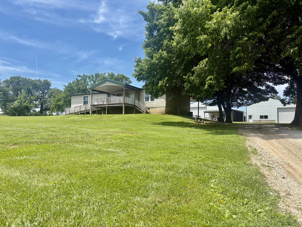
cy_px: 114
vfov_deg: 53.1
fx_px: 227
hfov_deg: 67.3
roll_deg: -0.4
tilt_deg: +6.3
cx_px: 151
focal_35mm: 26
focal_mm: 5.96
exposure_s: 1/2364
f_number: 1.6
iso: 50
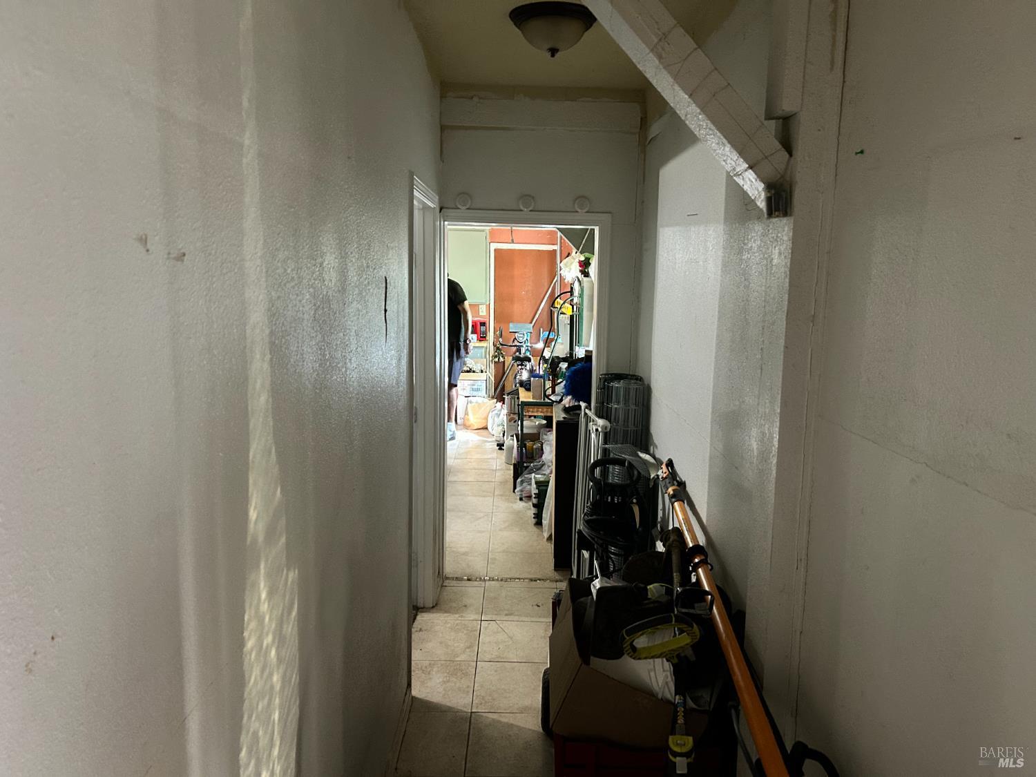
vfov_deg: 53.1
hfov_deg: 67.3
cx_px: 518
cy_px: 388
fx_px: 778
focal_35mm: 26
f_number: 1.5
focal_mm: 5.7
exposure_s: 1/30
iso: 640
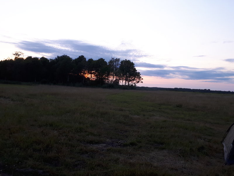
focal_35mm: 27
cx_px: 117
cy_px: 88
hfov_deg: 65.3
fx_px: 183
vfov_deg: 51.4
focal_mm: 3.6
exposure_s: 1/100
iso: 50
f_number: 1.9
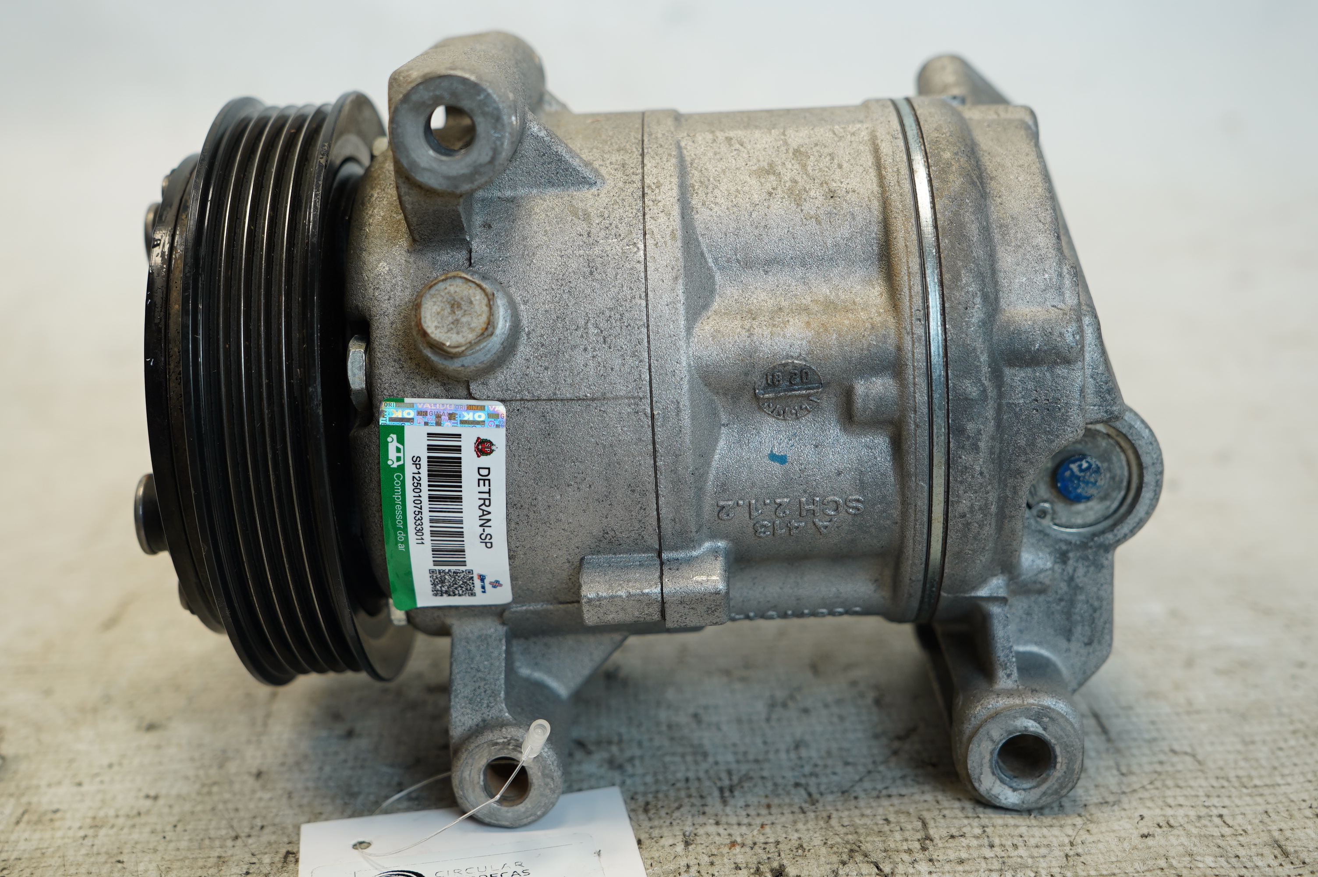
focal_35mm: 48
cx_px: 659
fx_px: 1756
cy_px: 438
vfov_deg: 28.0
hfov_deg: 41.1
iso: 160
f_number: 4
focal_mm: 32
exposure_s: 1/60
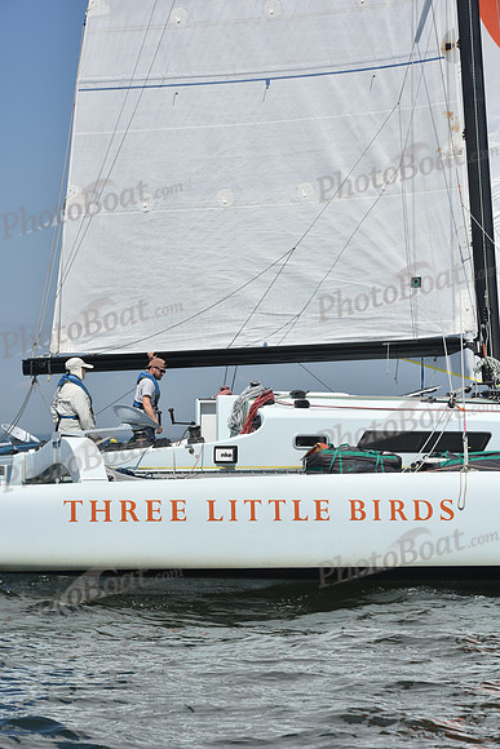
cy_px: 374
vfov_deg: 20.4
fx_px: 2082
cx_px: 250
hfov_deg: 13.7
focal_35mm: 100
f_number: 10
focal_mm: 100
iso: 250
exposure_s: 1/1250
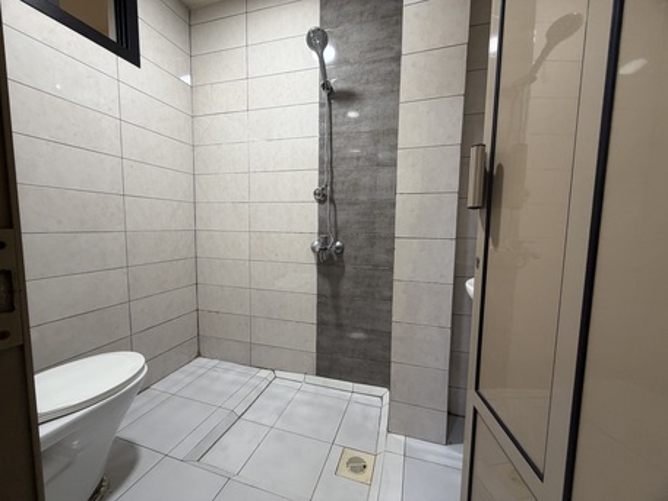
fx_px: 270
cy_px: 250
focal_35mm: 14
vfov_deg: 85.7
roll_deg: -1.0
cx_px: 334
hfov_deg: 102.0
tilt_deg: -4.7
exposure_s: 1/50
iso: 200
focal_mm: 2.22
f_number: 2.2
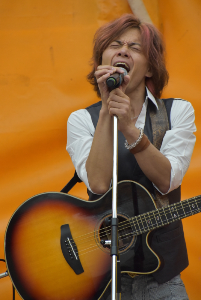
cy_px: 150
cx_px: 100
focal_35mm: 300
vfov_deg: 6.9
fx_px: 2507
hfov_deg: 4.6
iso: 1400
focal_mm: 200
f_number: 6.3
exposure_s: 1/125
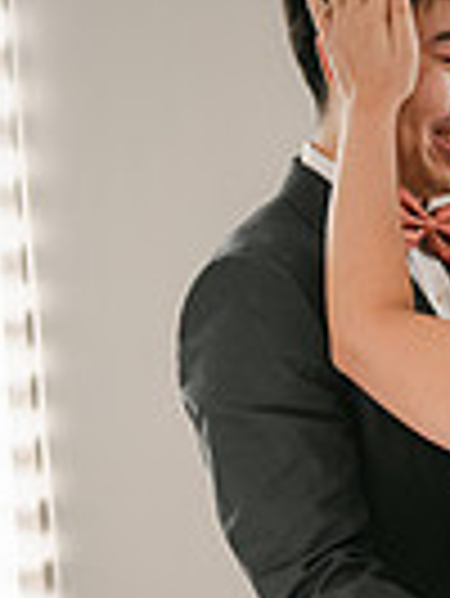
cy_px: 607
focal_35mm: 91
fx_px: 1575
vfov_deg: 20.8
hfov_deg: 15.7
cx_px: 538
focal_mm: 28
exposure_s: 1/250
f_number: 2.8
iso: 180
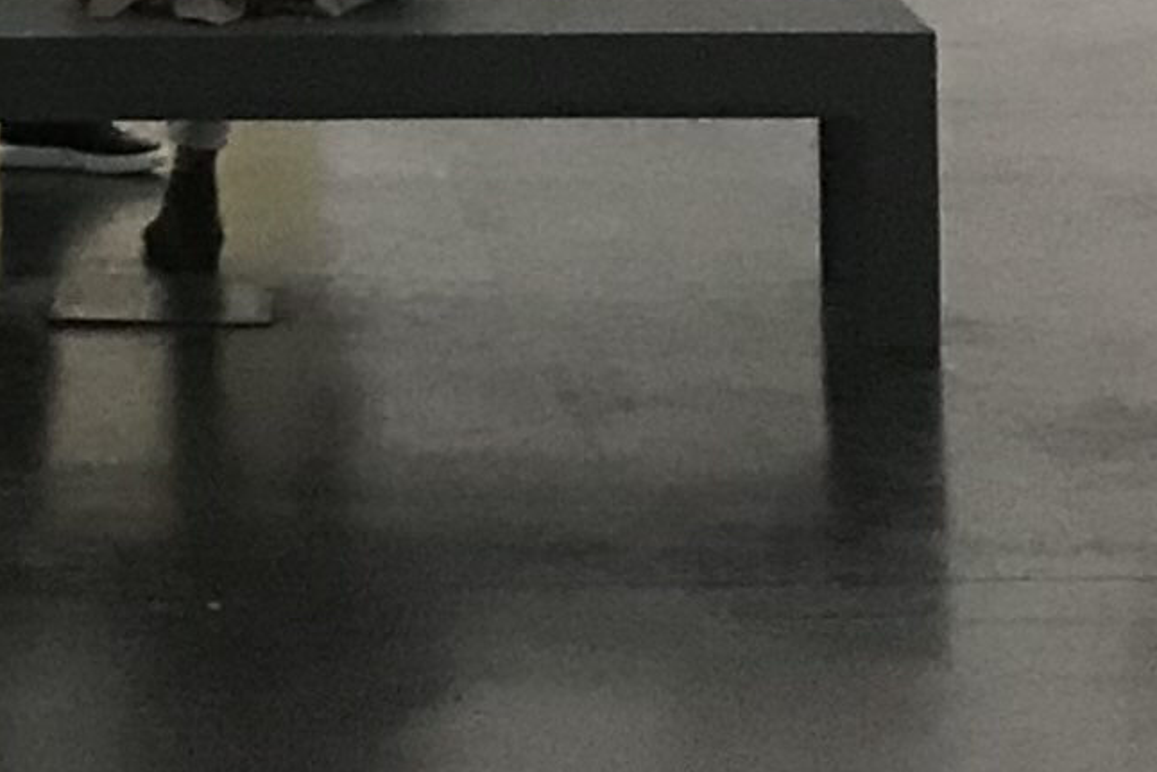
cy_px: -810
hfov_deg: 11.5
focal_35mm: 177
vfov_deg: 7.4
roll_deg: +1.3
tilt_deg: +2.4
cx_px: 111
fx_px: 5689
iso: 64
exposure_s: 1/17
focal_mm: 3.99
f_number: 1.8
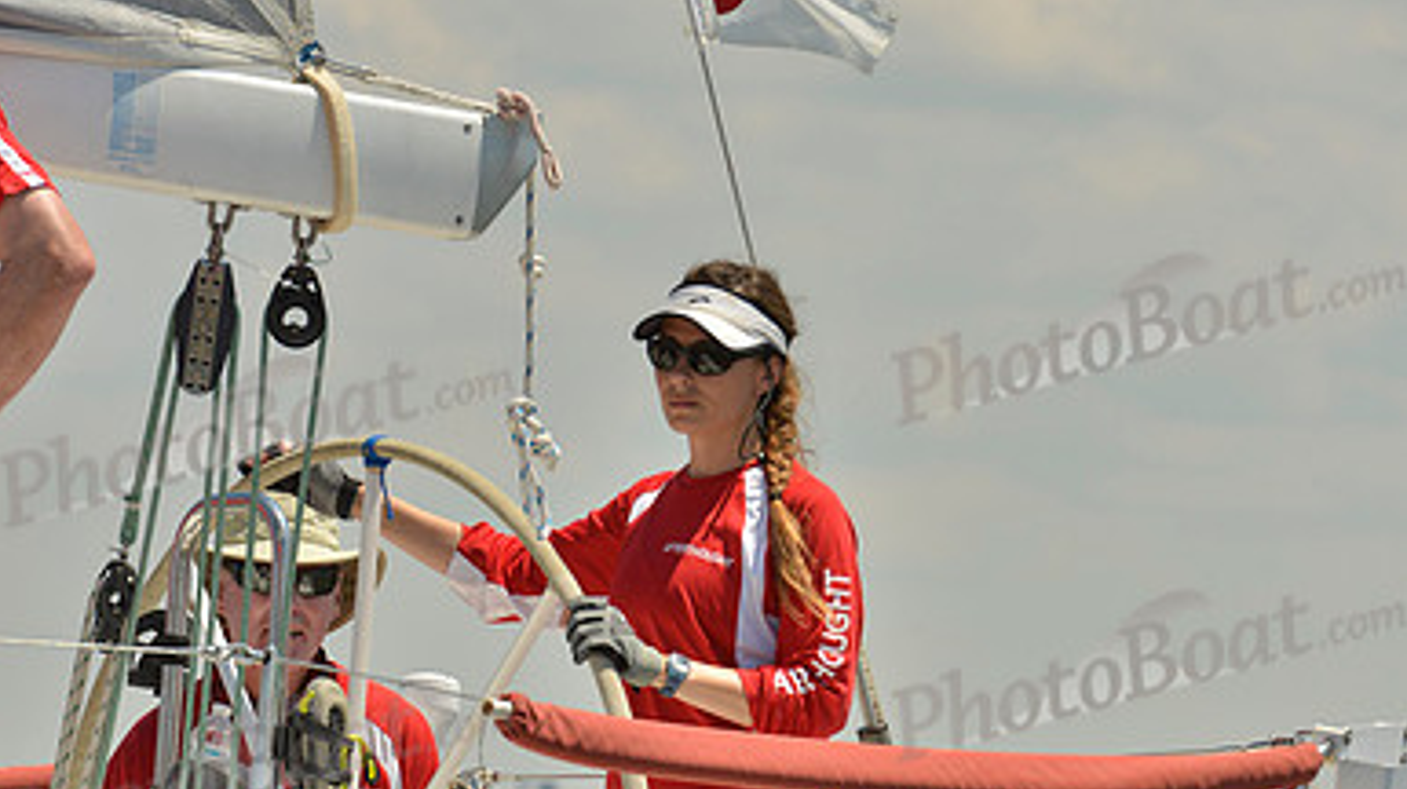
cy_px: 910
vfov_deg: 3.8
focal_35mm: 316
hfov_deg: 6.8
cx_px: 704
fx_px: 11782
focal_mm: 200
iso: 280
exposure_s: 1/800
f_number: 11
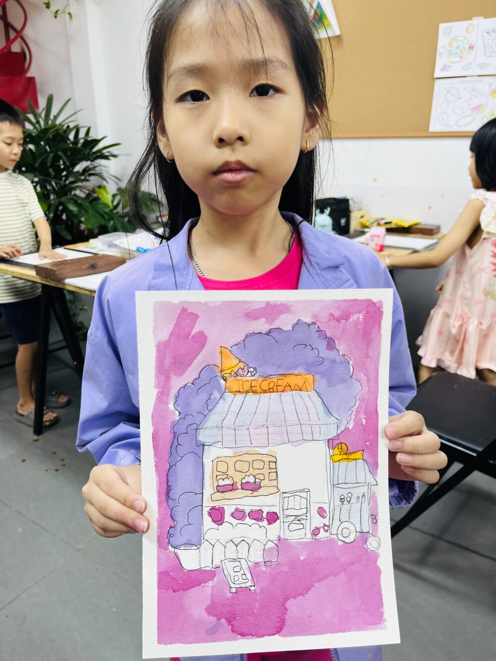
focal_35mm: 26
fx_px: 497
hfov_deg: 53.1
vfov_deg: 67.3
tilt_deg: -20.1
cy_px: 330
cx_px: 248
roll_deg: +2.4
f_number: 1.6
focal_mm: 5.1
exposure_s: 1/100
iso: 80
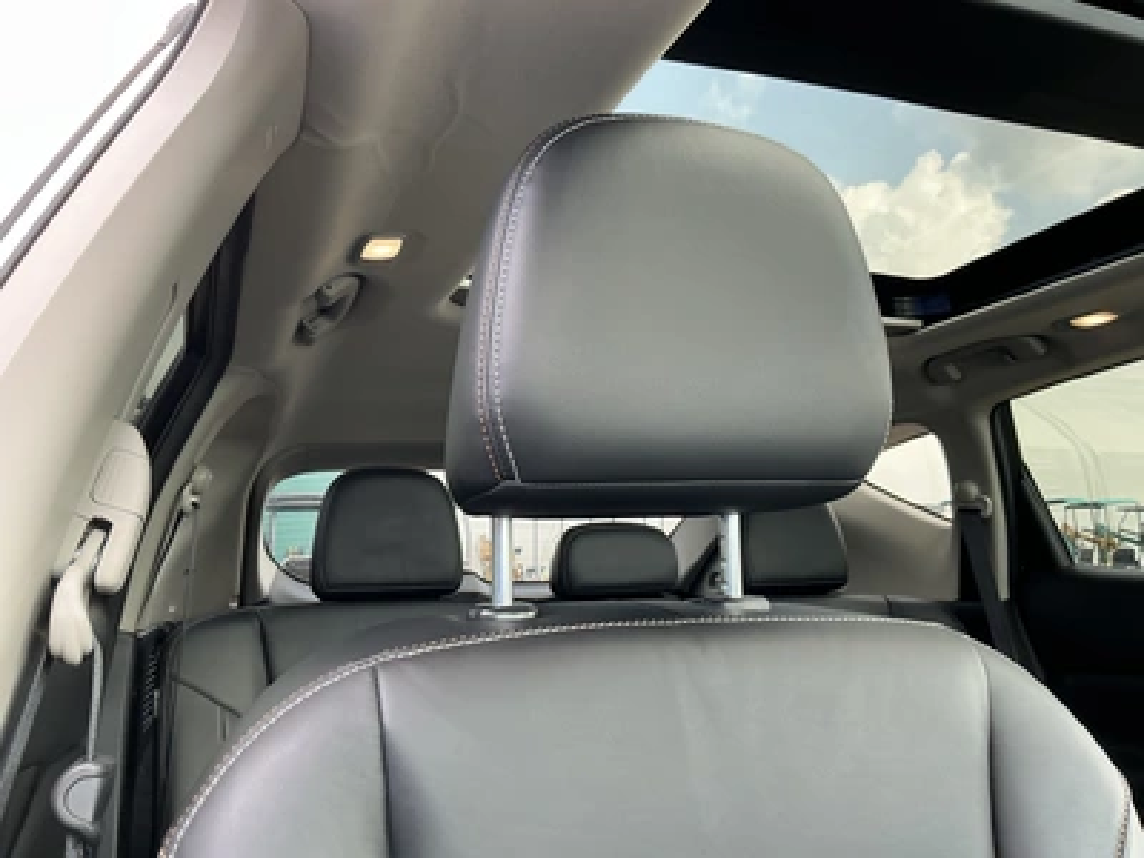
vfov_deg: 49.7
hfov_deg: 63.4
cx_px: 572
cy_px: 429
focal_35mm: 28
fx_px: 925
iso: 50
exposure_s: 1/122
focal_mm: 3
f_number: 1.8
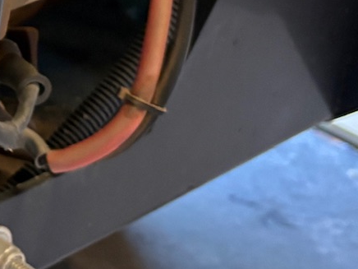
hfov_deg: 14.5
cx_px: -259
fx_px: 1262
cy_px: -200
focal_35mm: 122
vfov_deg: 11.4
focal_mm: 5.96
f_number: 1.6
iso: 320
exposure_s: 1/60
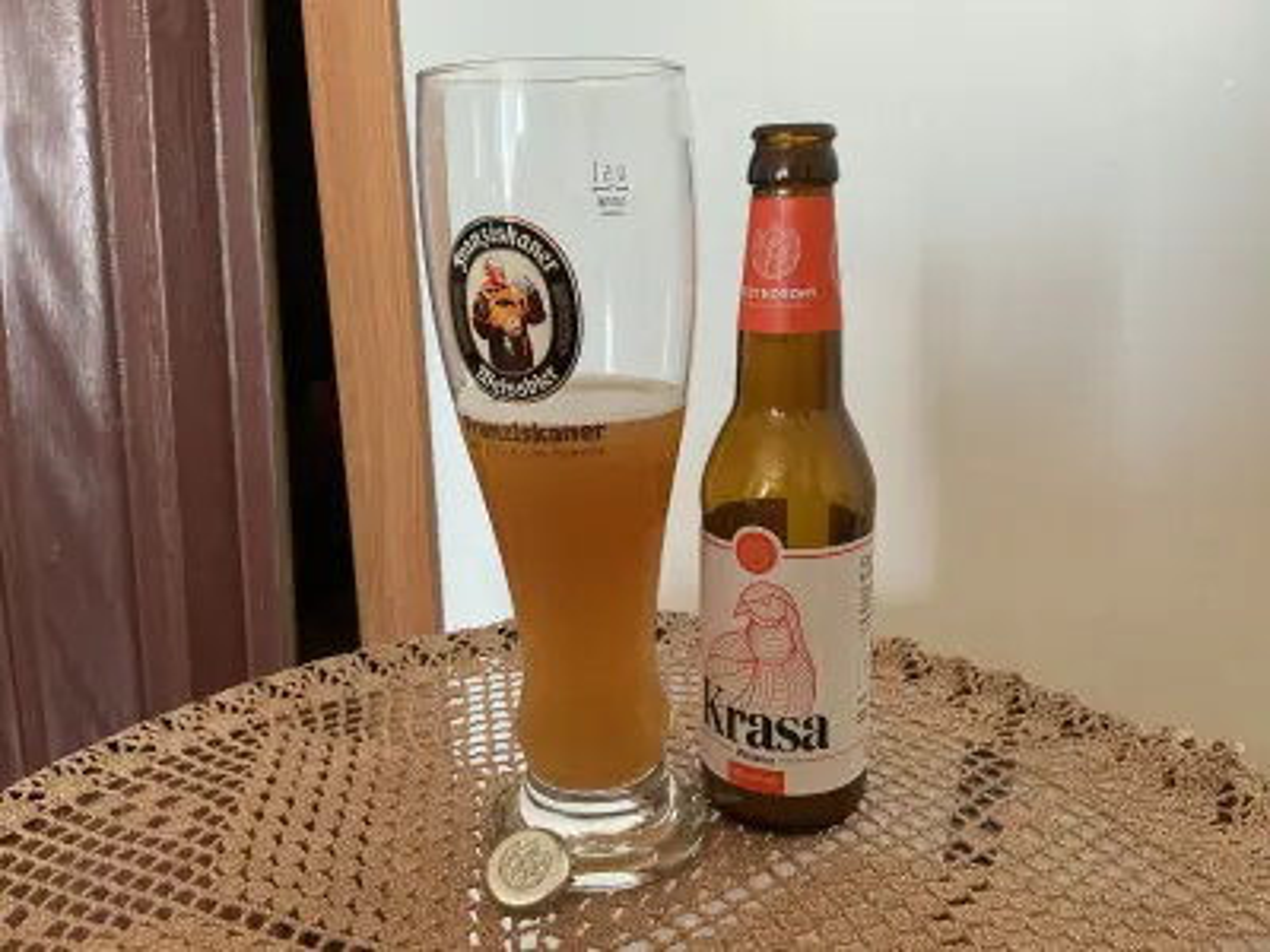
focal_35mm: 29
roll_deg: +1.0
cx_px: 635
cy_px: 476
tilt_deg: -15.4
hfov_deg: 61.7
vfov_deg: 48.2
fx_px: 1064
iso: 160
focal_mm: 3
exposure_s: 1/60
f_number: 1.8
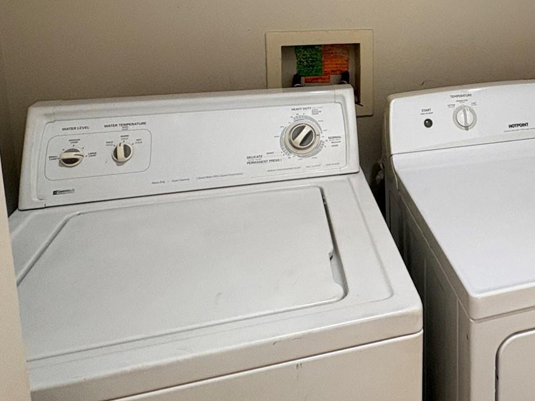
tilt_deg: -8.3
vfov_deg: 39.0
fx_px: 525
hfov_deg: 50.1
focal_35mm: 34
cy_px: 43
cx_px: 442
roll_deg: +0.3
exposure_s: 1/60
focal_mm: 2.22
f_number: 2.2
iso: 250
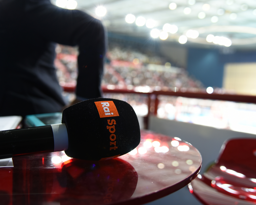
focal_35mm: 39
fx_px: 295
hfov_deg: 46.8
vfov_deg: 38.2
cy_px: 101
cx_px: 125
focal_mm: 34
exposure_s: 1/40
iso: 1250
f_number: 4
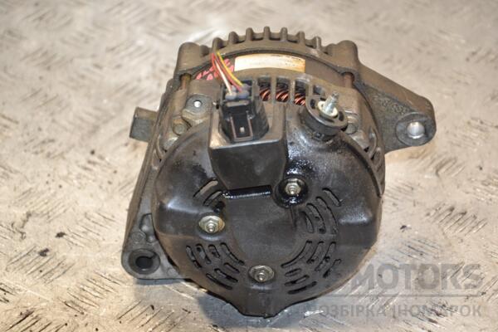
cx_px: 249
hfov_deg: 18.2
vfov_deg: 12.2
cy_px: 166
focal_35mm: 112
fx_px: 1556
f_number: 5.3
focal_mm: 75
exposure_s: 1/160
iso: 800
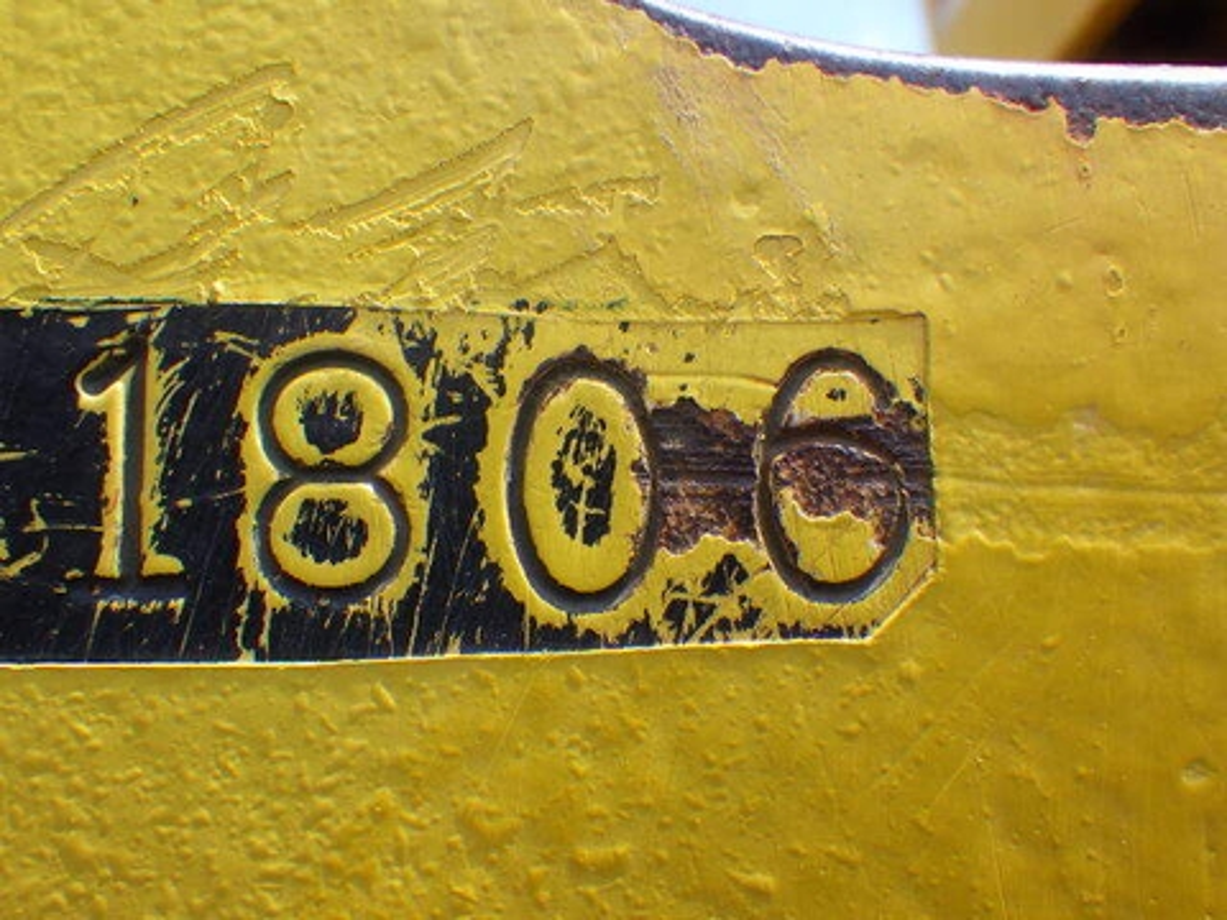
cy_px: 460
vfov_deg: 41.8
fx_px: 1205
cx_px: 614
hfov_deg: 54.0
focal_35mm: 34
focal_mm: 6.1
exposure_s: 1/500
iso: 125
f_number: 4.6
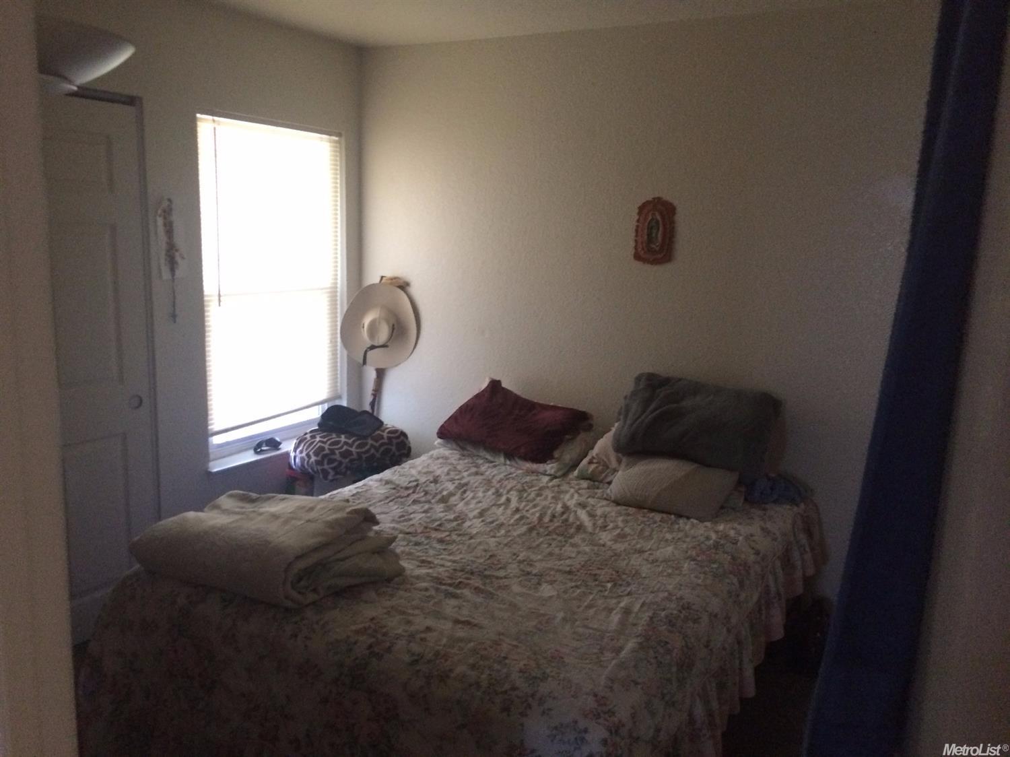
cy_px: 378
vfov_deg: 48.2
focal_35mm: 29
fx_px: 846
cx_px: 505
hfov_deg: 61.7
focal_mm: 4.15
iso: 320
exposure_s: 1/24
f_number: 2.2
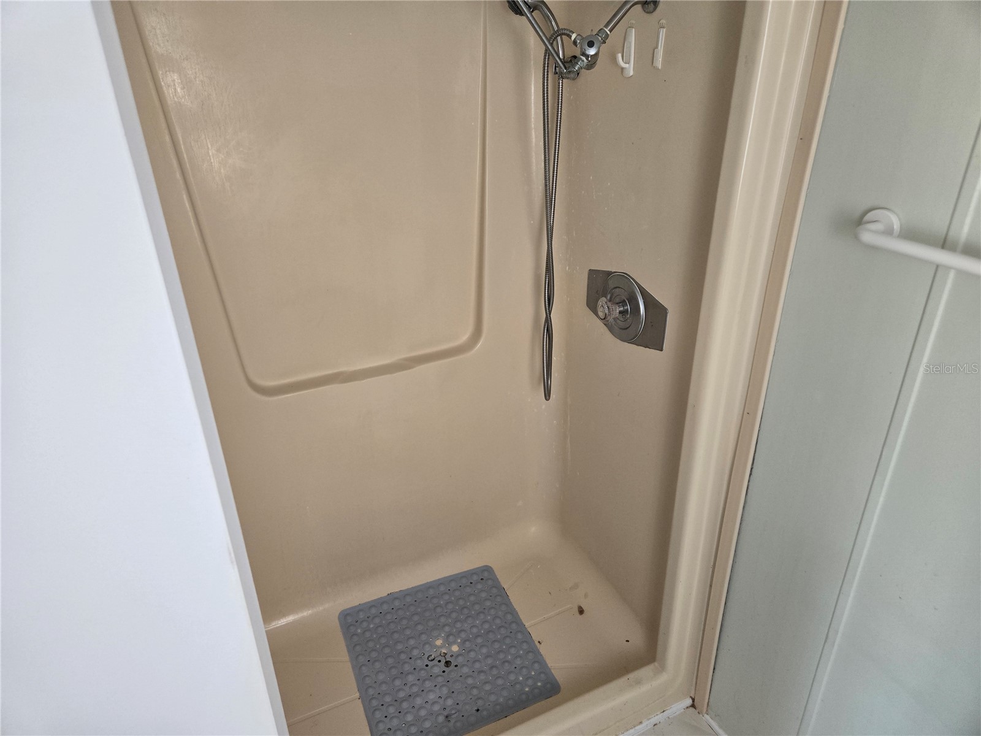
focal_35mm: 23
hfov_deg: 73.9
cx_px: 490
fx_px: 652
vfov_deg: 58.9
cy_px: 368
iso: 200
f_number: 1.8
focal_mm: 5.4
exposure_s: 1/120
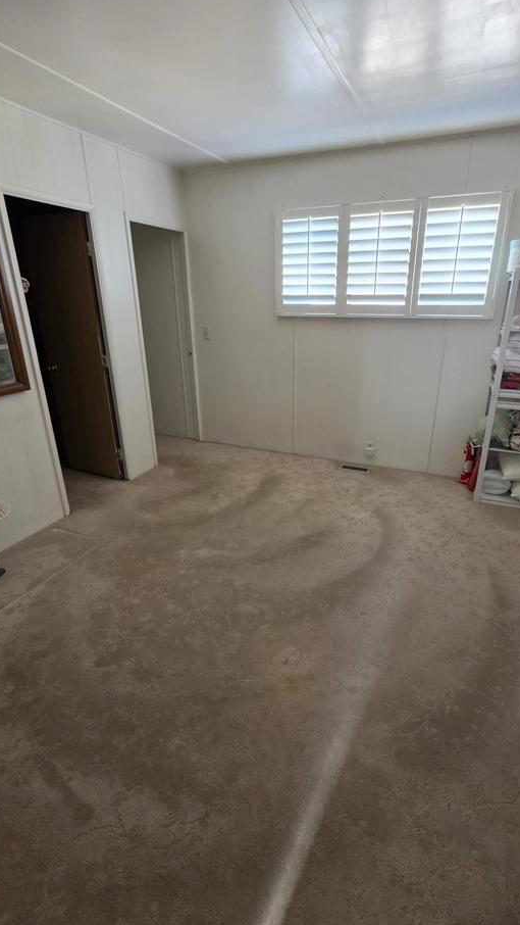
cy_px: 460
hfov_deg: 67.0
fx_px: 392
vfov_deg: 99.4
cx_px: 281
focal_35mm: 16
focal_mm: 2.2
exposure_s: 1/60
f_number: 1.9
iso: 400
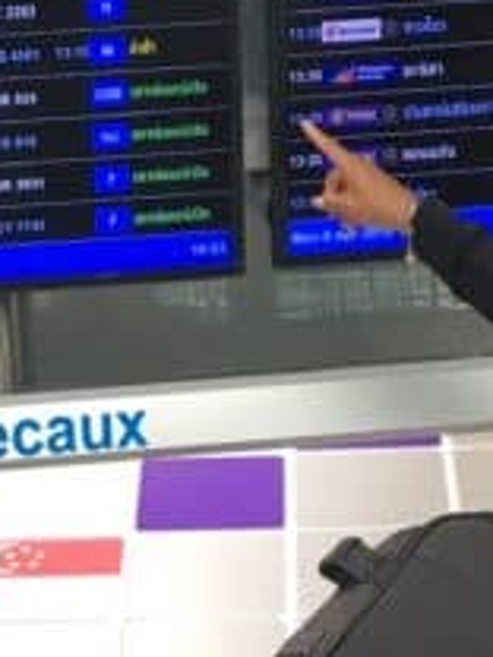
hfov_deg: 10.3
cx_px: 19
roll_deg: +3.6
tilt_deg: -7.9
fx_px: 2715
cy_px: 761
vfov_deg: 13.5
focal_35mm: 143
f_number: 2.2
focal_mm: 4.15
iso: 32
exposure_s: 1/33
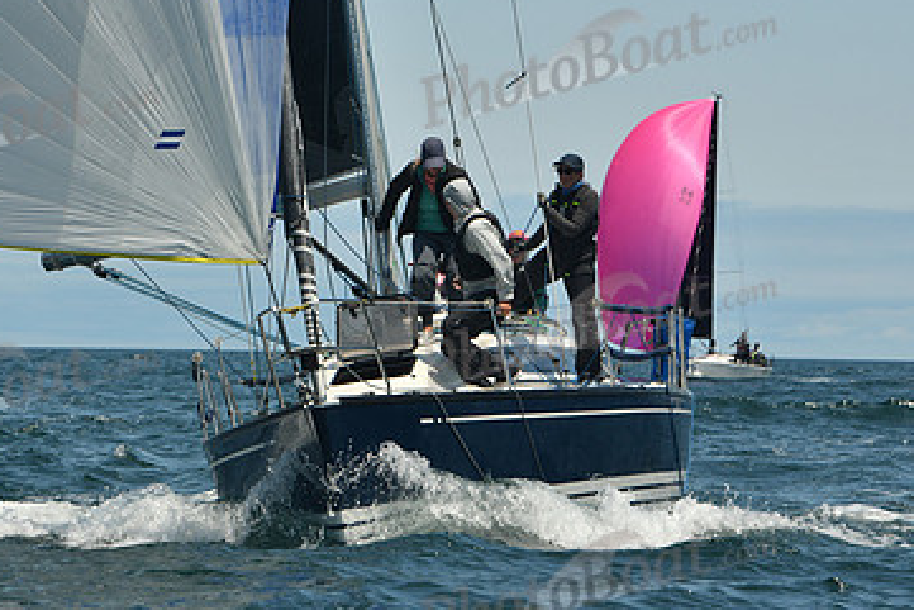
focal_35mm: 225
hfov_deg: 9.1
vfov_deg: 6.1
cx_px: 291
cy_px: 229
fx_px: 5714
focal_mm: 140
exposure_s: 1/640
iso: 320
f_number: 10
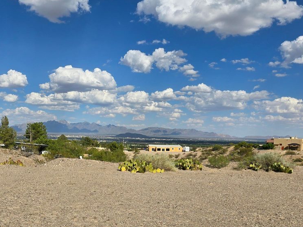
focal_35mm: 37
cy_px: 162
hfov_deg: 49.7
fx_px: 324
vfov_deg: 38.0
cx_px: 114
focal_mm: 6.3
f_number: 1.7
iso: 12
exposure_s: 1/1414
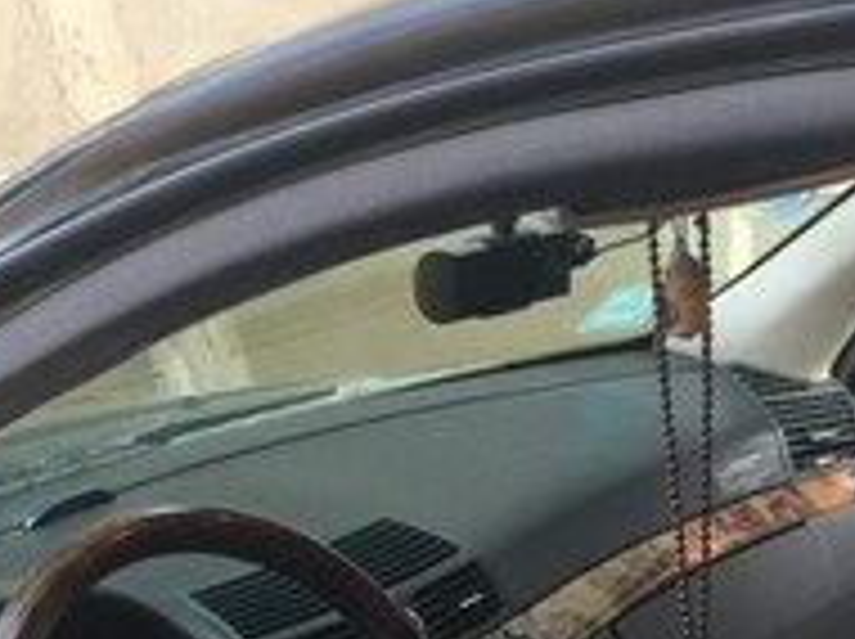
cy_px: 799
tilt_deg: -19.8
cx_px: 342
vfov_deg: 14.1
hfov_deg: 19.5
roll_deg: +4.7
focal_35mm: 101
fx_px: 2492
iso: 50
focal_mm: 4.15
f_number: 2.2
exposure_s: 1/33
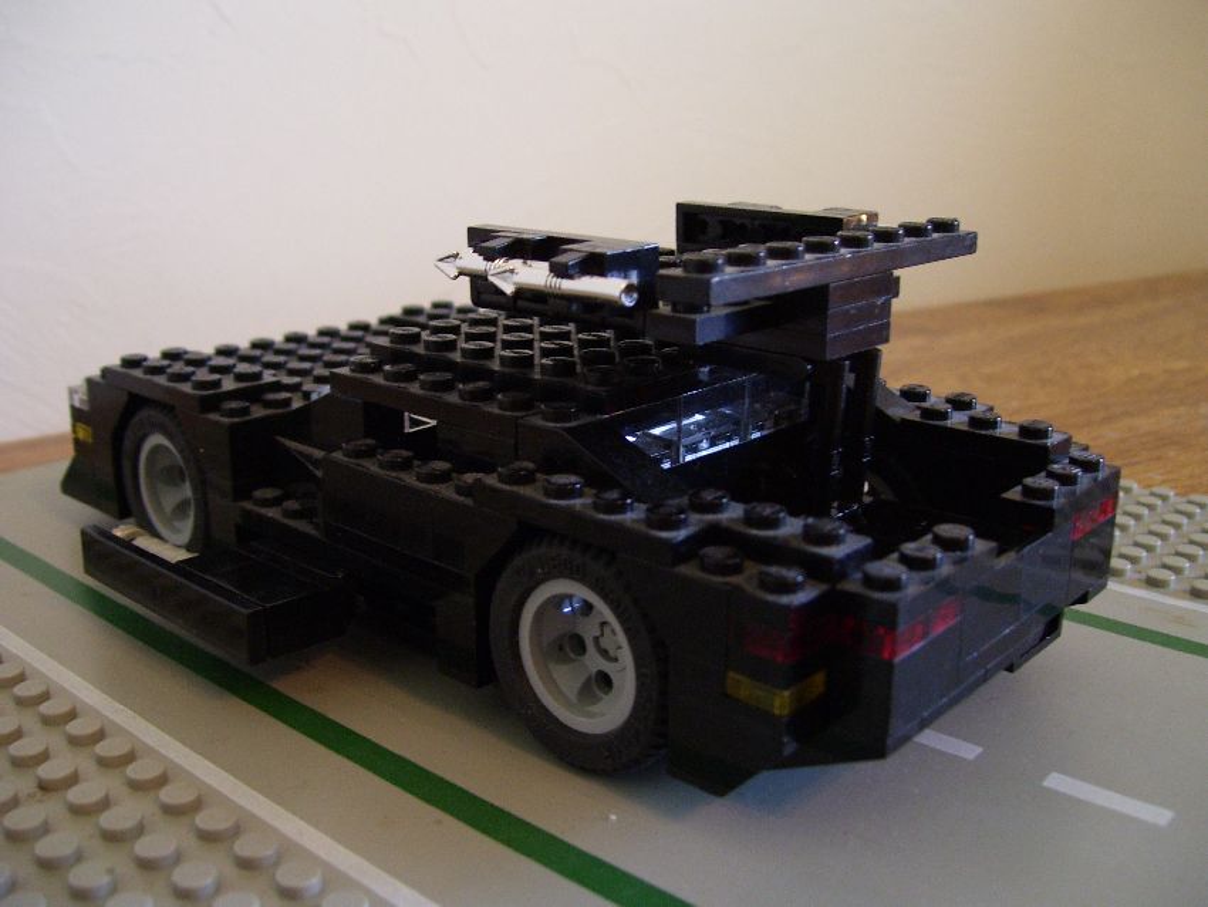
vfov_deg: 38.7
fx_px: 1292
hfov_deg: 50.1
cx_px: 604
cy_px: 454
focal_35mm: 37
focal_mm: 6
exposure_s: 1/8
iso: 160
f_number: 2.7
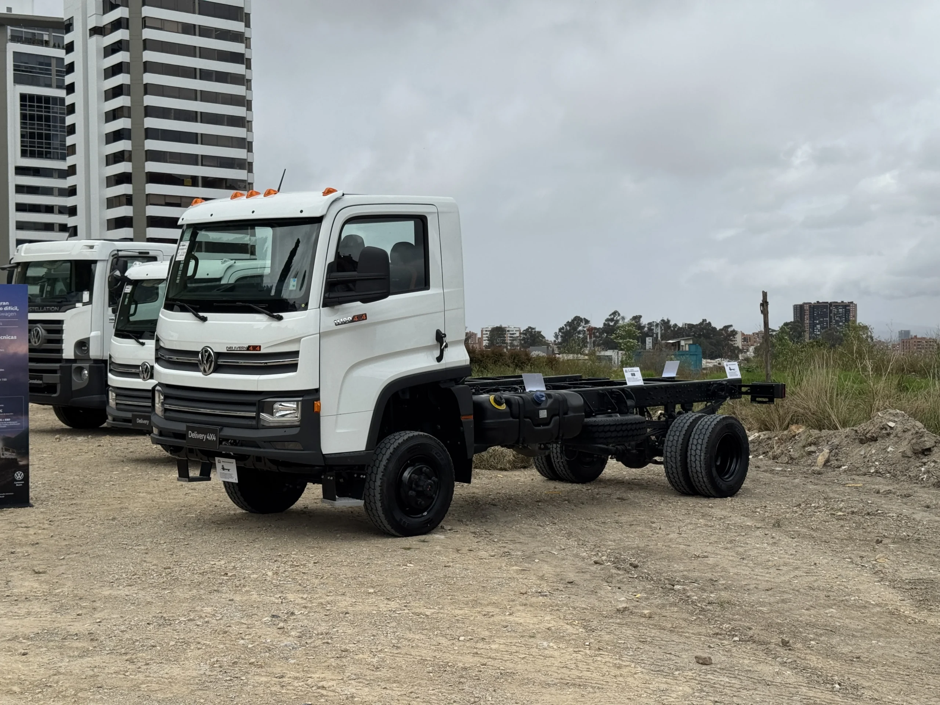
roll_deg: +0.4
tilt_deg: -0.3
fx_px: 1303
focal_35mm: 48
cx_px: 470
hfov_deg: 39.7
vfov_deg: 30.3
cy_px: 352
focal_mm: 6.76
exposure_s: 1/6410
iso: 64
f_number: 1.78
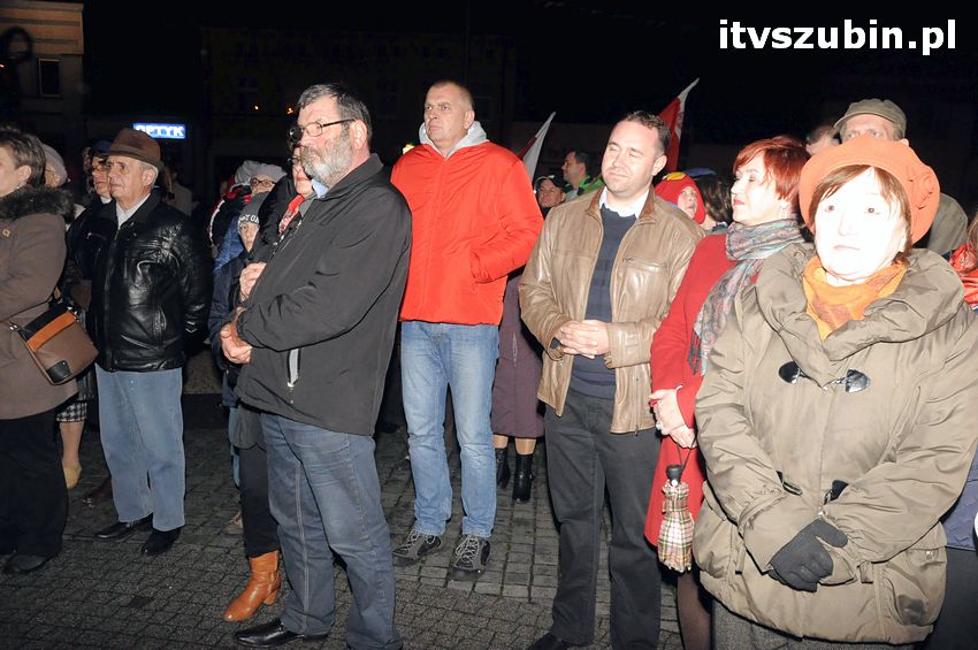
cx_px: 489
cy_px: 325
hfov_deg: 57.3
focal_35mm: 33
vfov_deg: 39.9
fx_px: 896
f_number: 8
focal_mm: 22
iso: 2500
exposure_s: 1/60
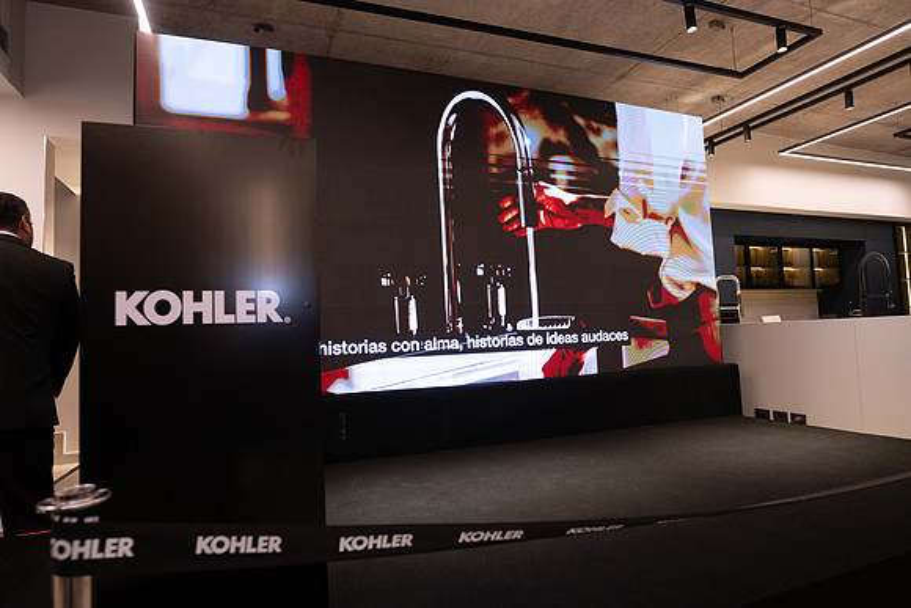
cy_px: 304
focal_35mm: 20
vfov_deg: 62.0
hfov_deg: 84.0
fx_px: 506
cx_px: 456
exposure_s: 1/200
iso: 1600
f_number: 4.5
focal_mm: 20
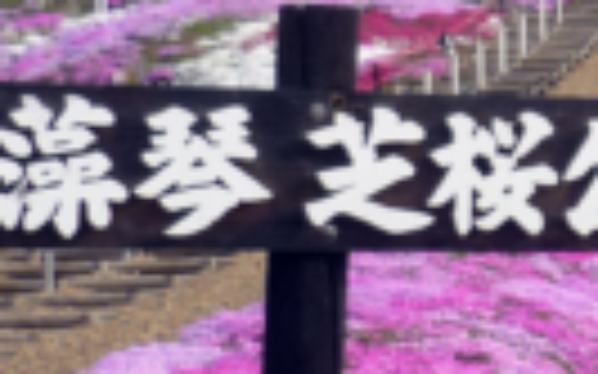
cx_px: 890
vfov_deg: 8.3
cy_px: 50
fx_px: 2574
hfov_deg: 12.6
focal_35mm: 158
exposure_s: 1/640
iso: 100
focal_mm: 5.5
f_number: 2.8
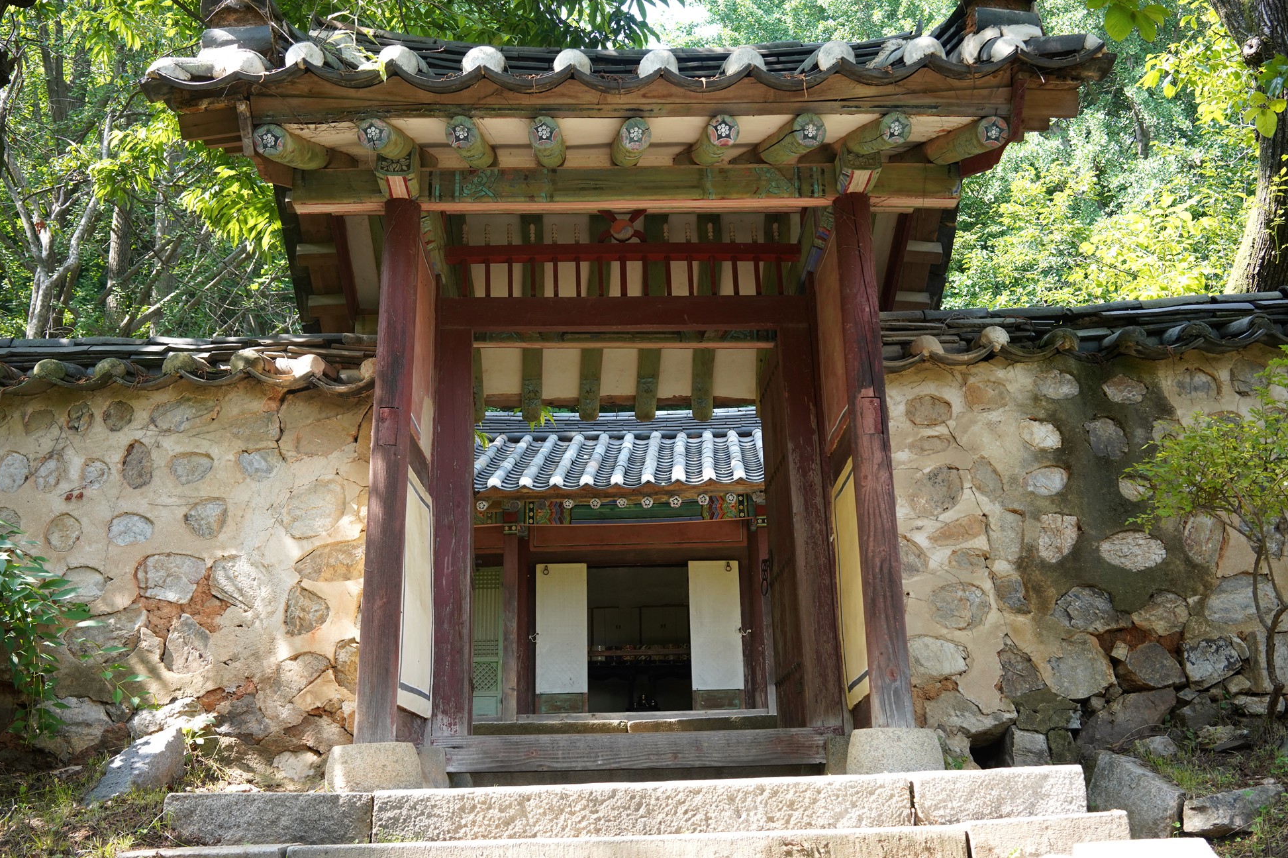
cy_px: 417
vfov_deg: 36.9
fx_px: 1288
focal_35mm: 36
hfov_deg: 53.1
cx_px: 637
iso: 800
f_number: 6.3
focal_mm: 35
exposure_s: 1/200
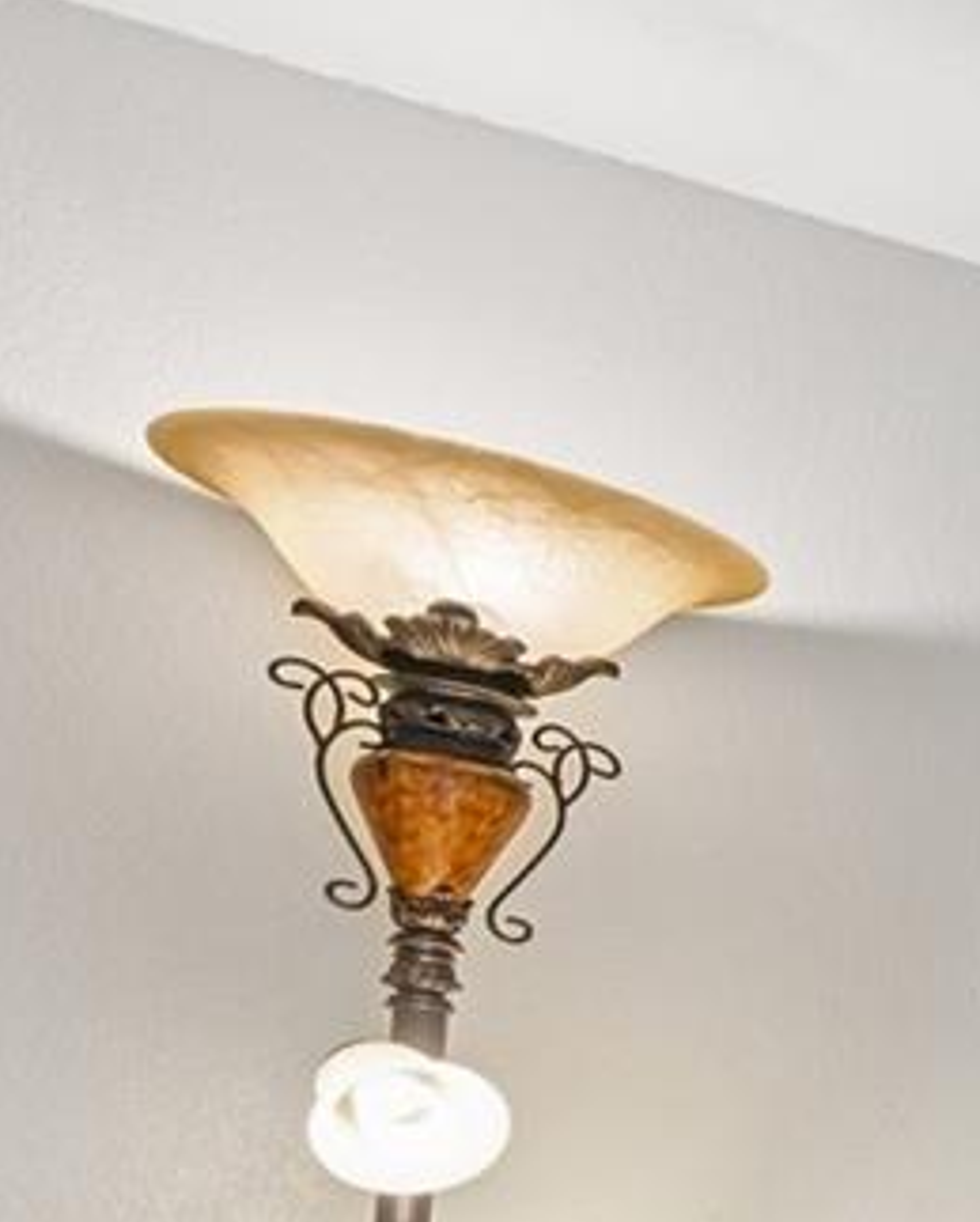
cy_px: 1279
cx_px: 2690
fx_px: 2353
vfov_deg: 27.1
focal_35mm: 65
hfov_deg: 12.8
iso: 400
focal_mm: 14
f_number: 8
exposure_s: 1/15
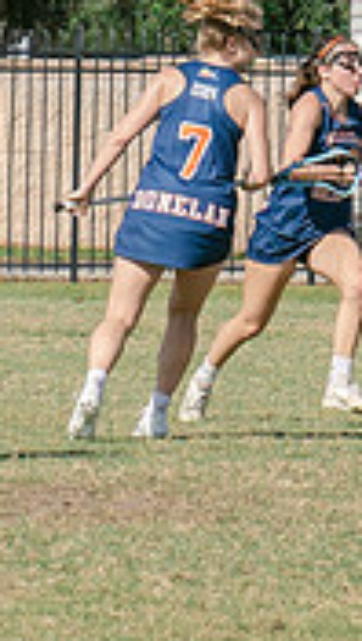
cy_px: 71
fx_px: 9702
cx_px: 326
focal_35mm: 571
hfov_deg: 2.1
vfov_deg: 3.8
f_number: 5.6
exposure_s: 1/1250
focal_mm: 70
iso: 250
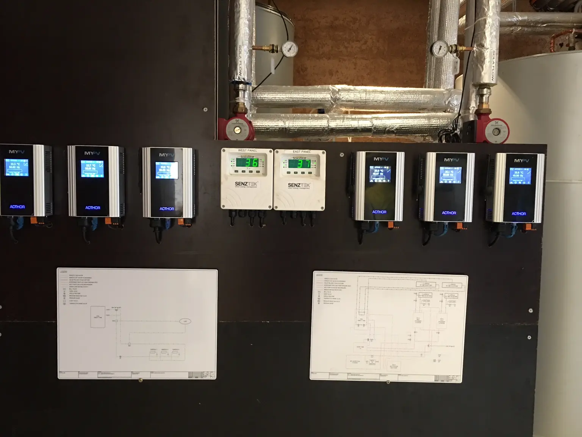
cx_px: 291
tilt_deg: -3.2
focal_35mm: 29
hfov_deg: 61.7
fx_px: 488
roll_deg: -0.8
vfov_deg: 48.2
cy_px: 218
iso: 80
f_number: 2.2
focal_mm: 4.15
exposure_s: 1/10
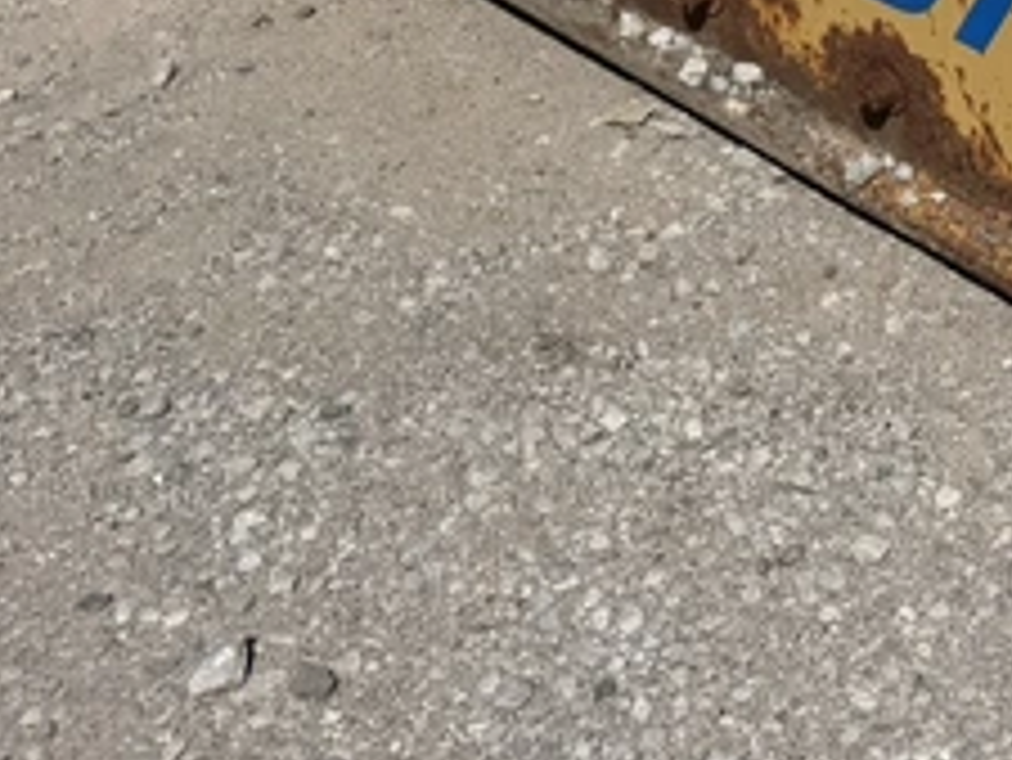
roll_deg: -2.5
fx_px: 2340
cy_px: -407
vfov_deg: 16.6
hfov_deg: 21.2
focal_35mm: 80
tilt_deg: -20.4
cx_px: 1448
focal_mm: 6.76
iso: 80
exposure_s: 1/8130
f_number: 1.78
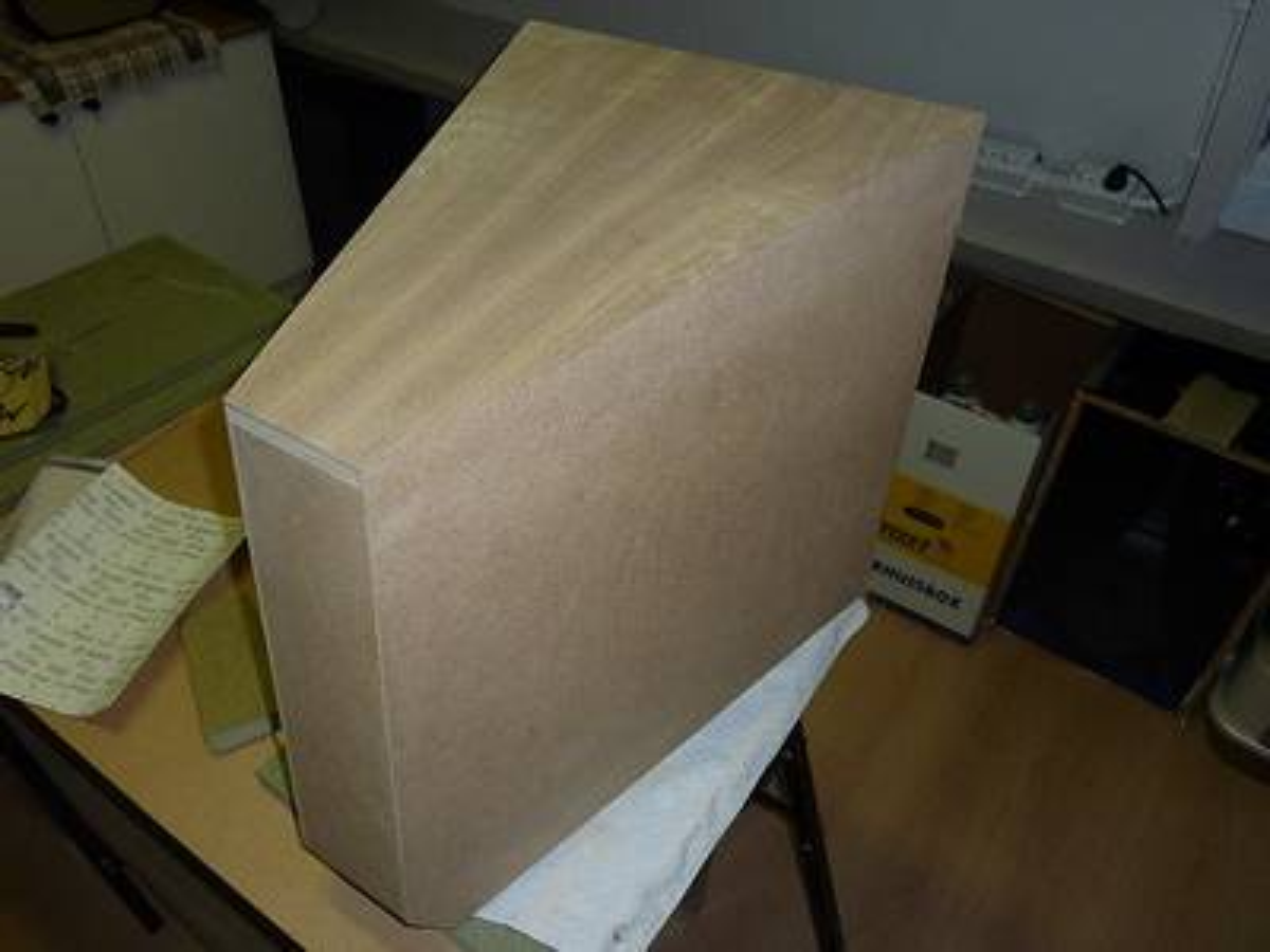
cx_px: 635
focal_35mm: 25
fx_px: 917
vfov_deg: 54.9
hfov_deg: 69.4
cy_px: 476
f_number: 3.3
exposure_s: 1/30
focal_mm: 4.1
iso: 100
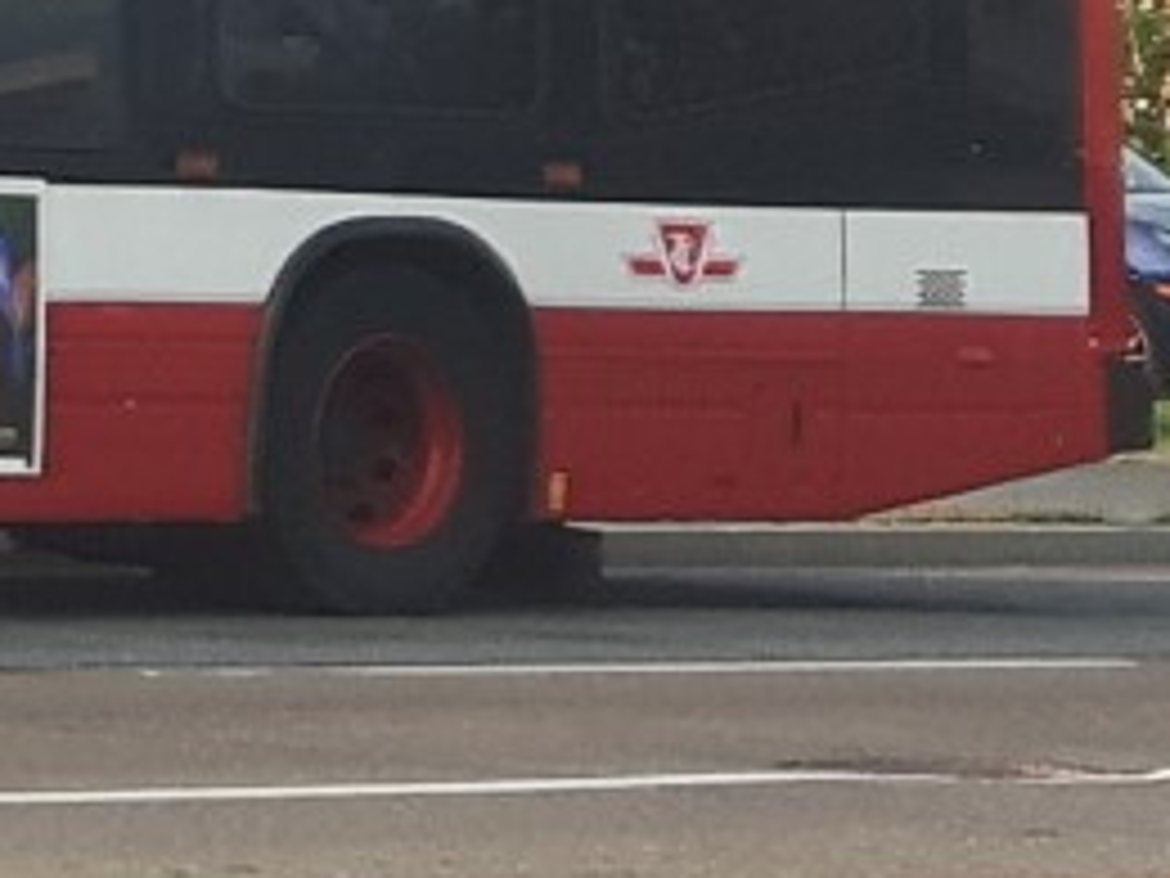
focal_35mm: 122
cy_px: 59
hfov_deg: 14.0
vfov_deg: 12.0
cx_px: -1048
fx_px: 4124
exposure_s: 1/606
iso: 40
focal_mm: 3.7
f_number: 1.9
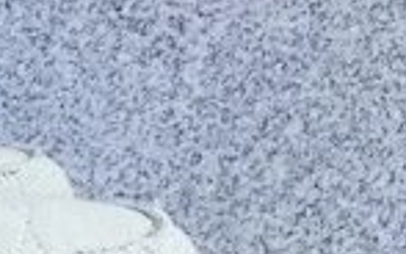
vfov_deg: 8.9
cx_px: -370
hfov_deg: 13.0
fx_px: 1583
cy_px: 420
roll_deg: -0.6
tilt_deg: -18.5
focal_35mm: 143
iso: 25
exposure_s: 1/416
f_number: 2.4
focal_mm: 3.3
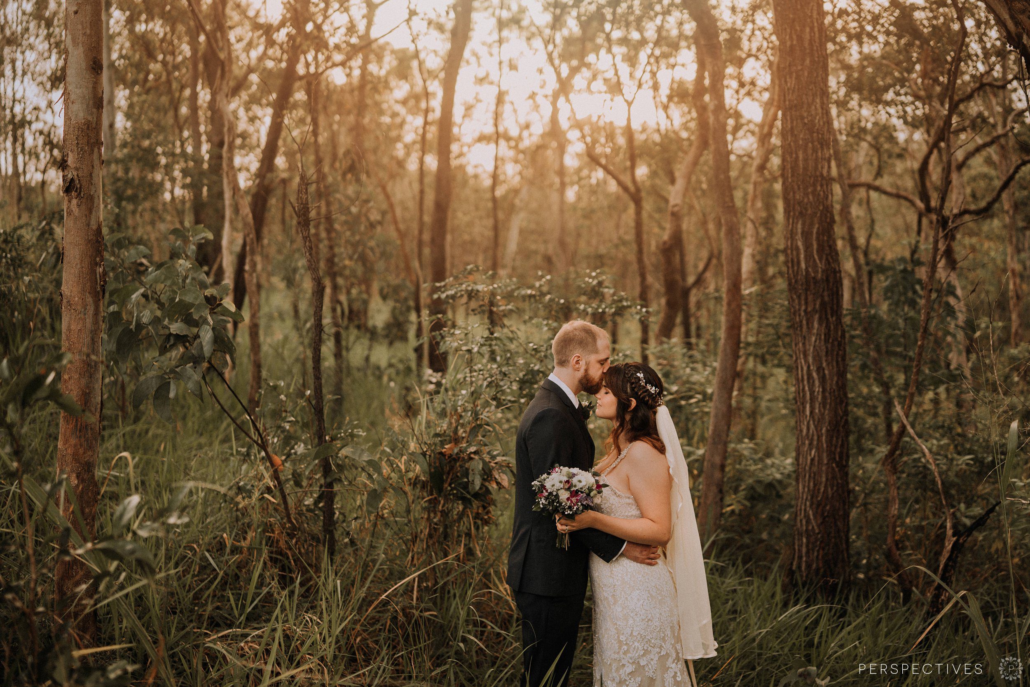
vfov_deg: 37.9
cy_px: 344
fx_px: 1001
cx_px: 515
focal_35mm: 35
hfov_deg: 54.4
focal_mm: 35
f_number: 1.6
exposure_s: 1/1000
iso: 250
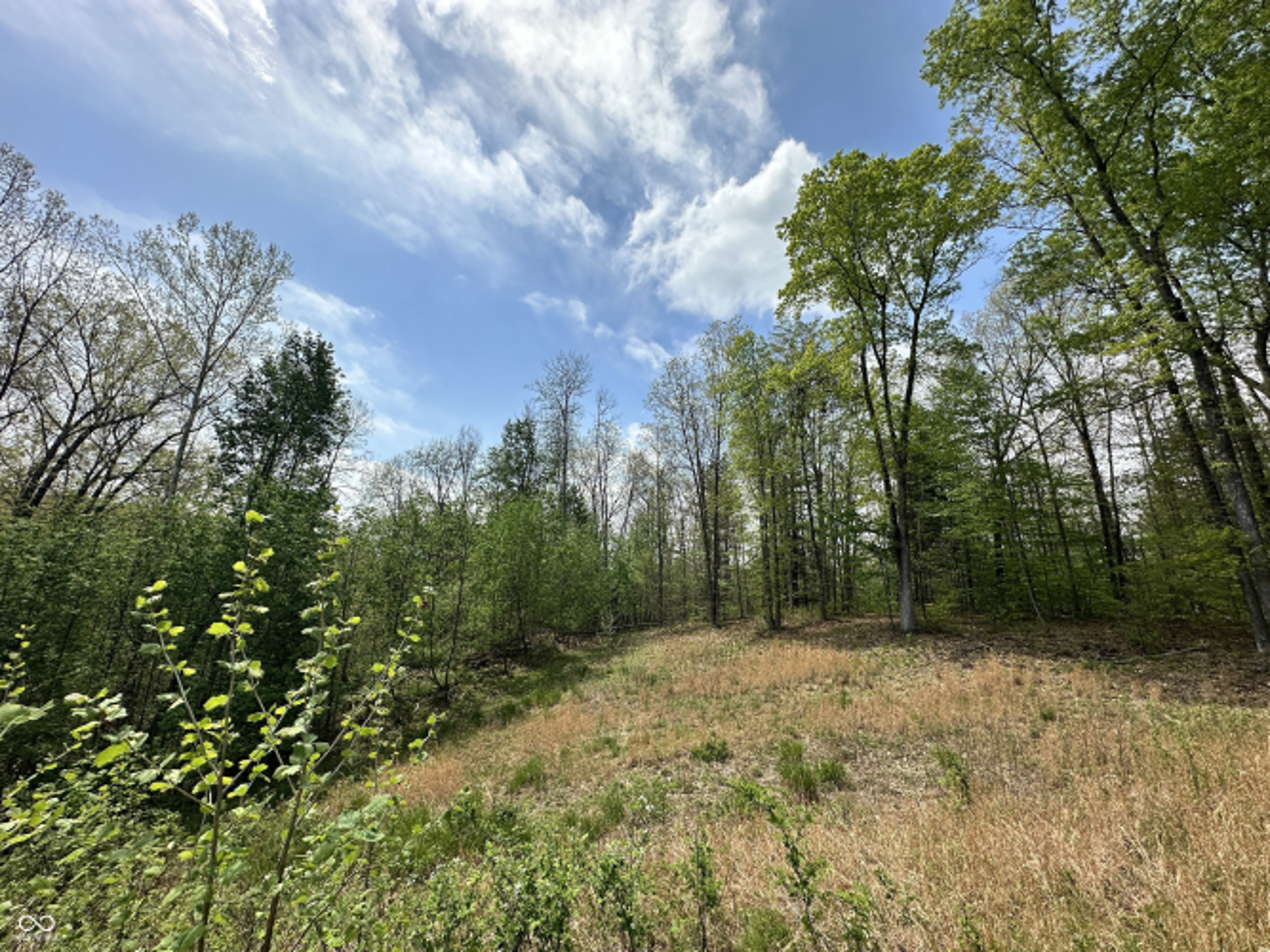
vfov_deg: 85.7
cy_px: 476
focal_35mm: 14
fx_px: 514
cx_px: 635
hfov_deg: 102.1
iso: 50
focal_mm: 2.22
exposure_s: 1/2564
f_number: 2.2
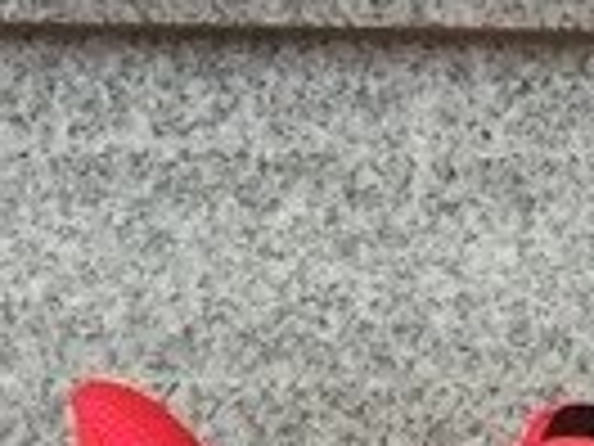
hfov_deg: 10.3
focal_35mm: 188
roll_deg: -0.3
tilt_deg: -16.0
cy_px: 1027
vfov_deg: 7.4
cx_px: 770
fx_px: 3226
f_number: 2.4
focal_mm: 3.3
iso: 32
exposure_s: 1/100
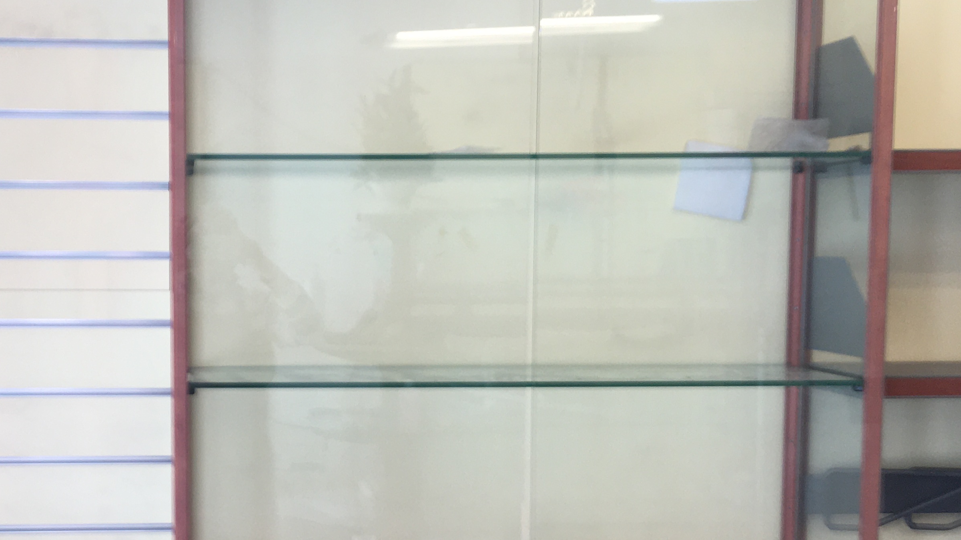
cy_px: 355
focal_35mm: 53
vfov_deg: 22.5
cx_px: 244
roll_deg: -0.7
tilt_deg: -0.7
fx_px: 1350
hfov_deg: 38.2
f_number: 2.2
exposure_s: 1/50
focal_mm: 4.15
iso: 32
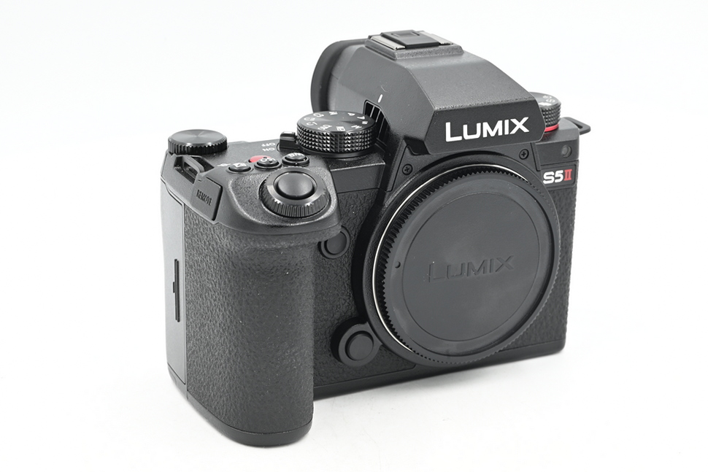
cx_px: 354
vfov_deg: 18.2
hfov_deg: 27.0
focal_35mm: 75
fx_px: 1475
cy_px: 236
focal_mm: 75
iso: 200
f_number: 14
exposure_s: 1/13
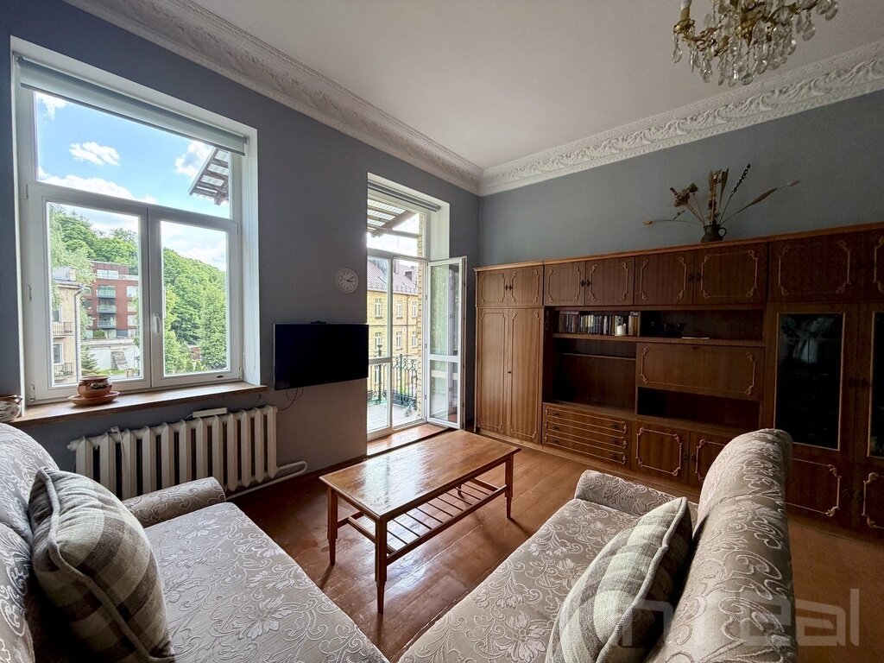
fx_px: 358
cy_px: 332
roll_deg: -0.7
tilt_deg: -1.4
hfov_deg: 102.1
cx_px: 442
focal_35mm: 14
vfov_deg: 85.7
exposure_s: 1/121
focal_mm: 2.22
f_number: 2.2
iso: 160
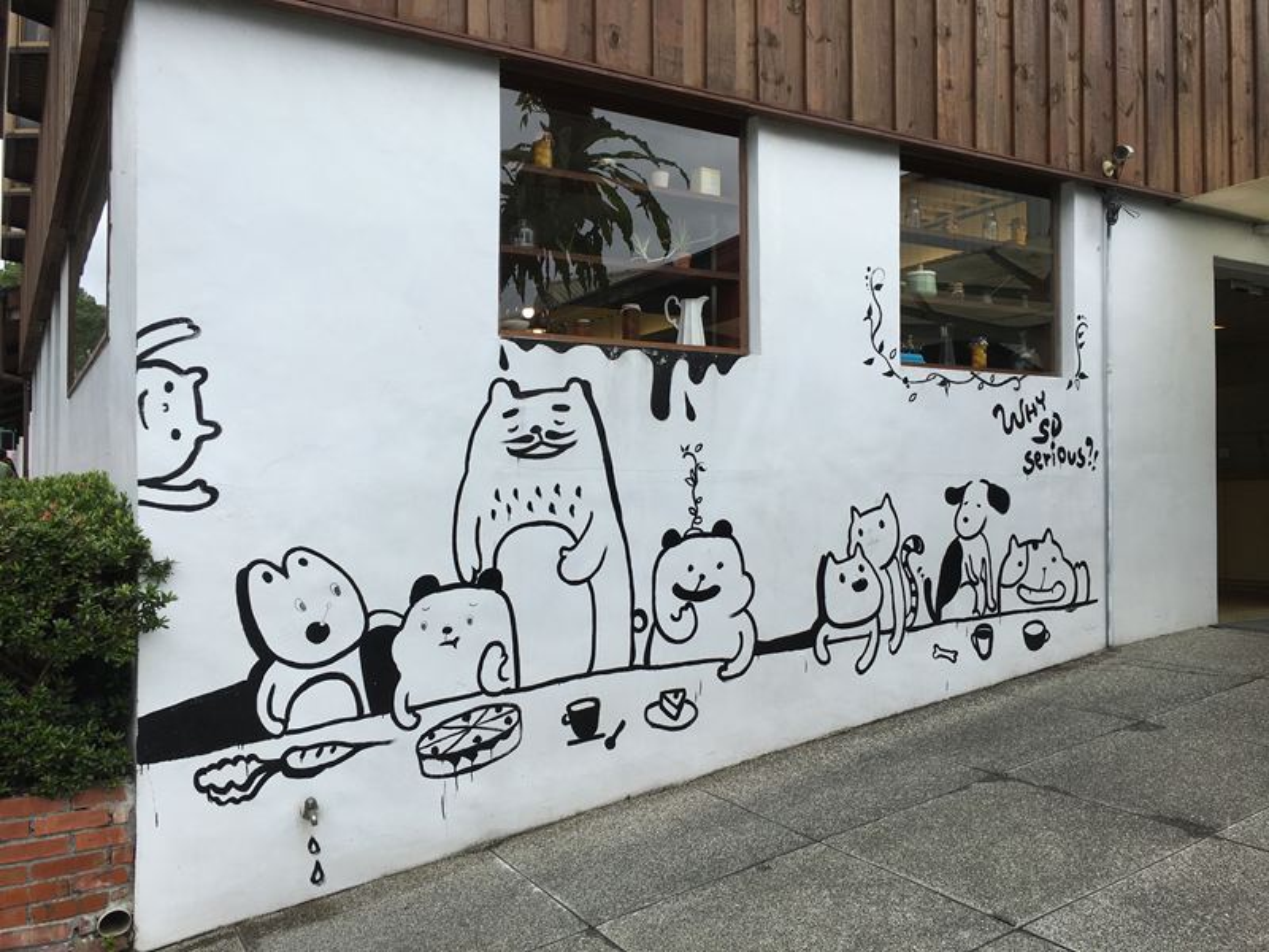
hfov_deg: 61.7
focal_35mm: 29
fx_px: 1063
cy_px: 476
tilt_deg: +2.0
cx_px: 634
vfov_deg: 48.2
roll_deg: +0.8
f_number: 2.2
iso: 25
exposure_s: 1/620
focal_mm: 4.15
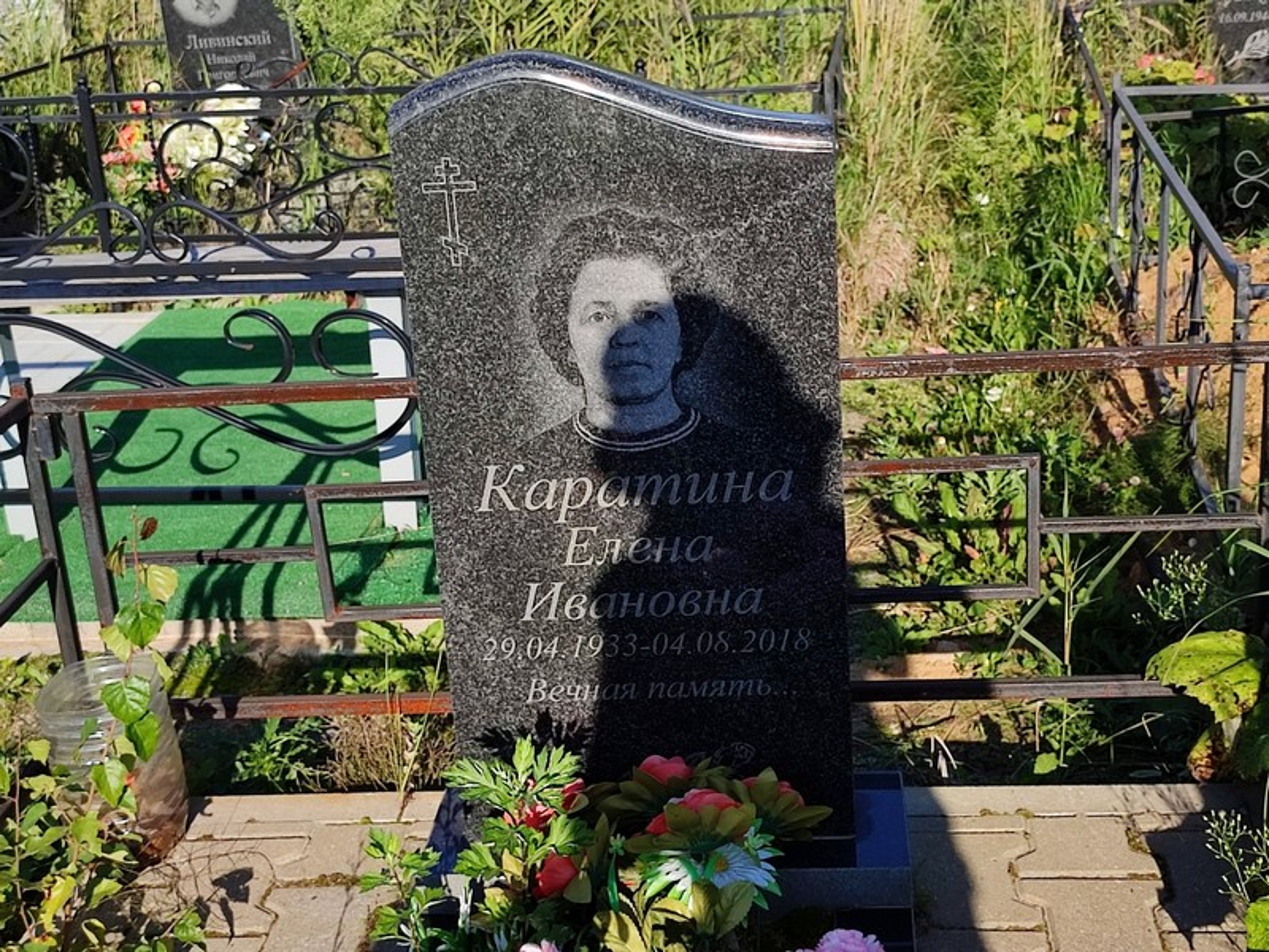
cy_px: 476
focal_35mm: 25
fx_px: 916
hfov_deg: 69.4
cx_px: 634
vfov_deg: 54.9
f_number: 1.9
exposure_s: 1/570
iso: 50
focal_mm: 6.04
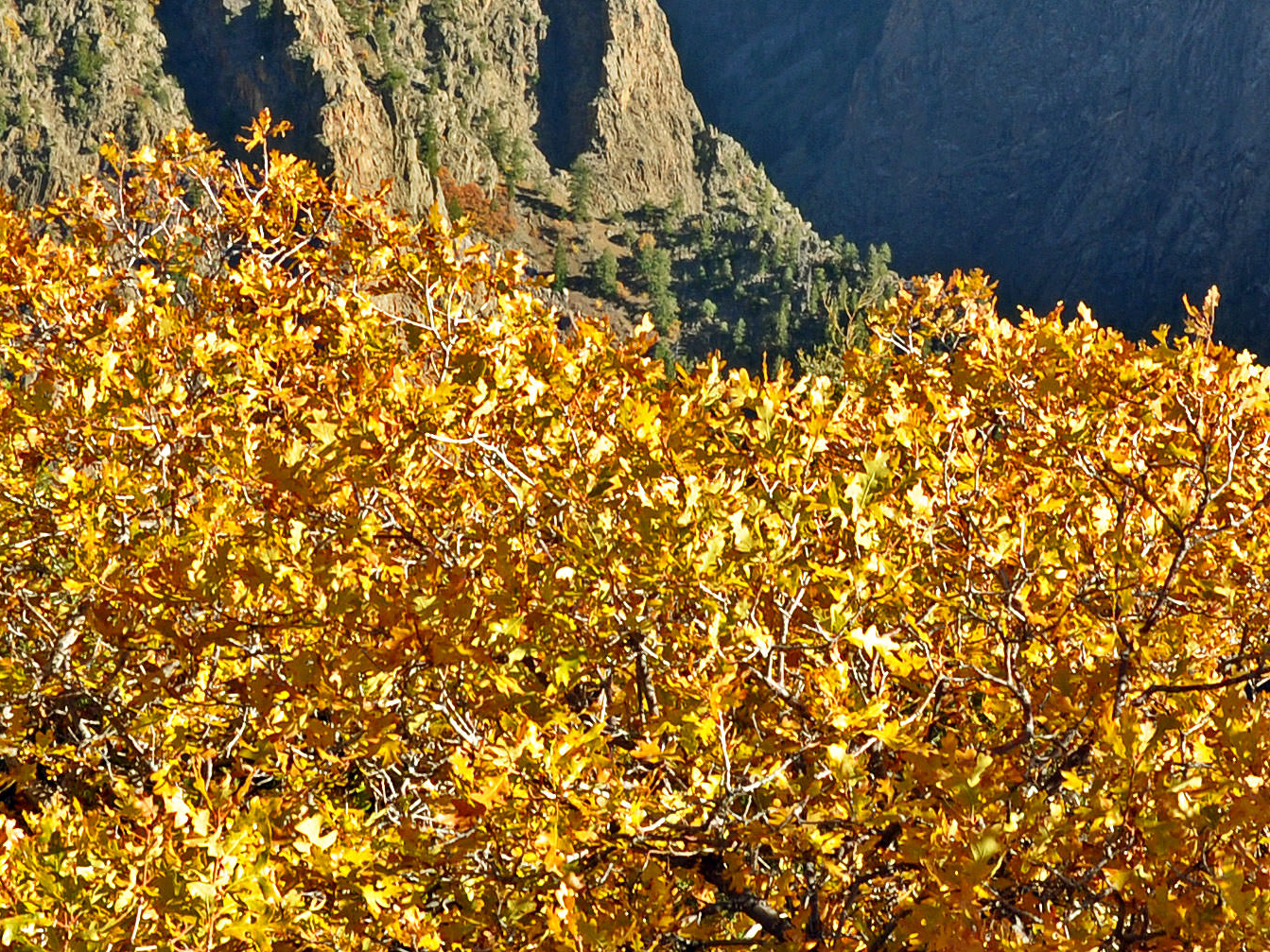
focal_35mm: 138
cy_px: 145
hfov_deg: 14.3
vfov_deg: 10.7
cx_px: 800
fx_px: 5063
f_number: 11
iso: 200
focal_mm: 30
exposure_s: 1/125
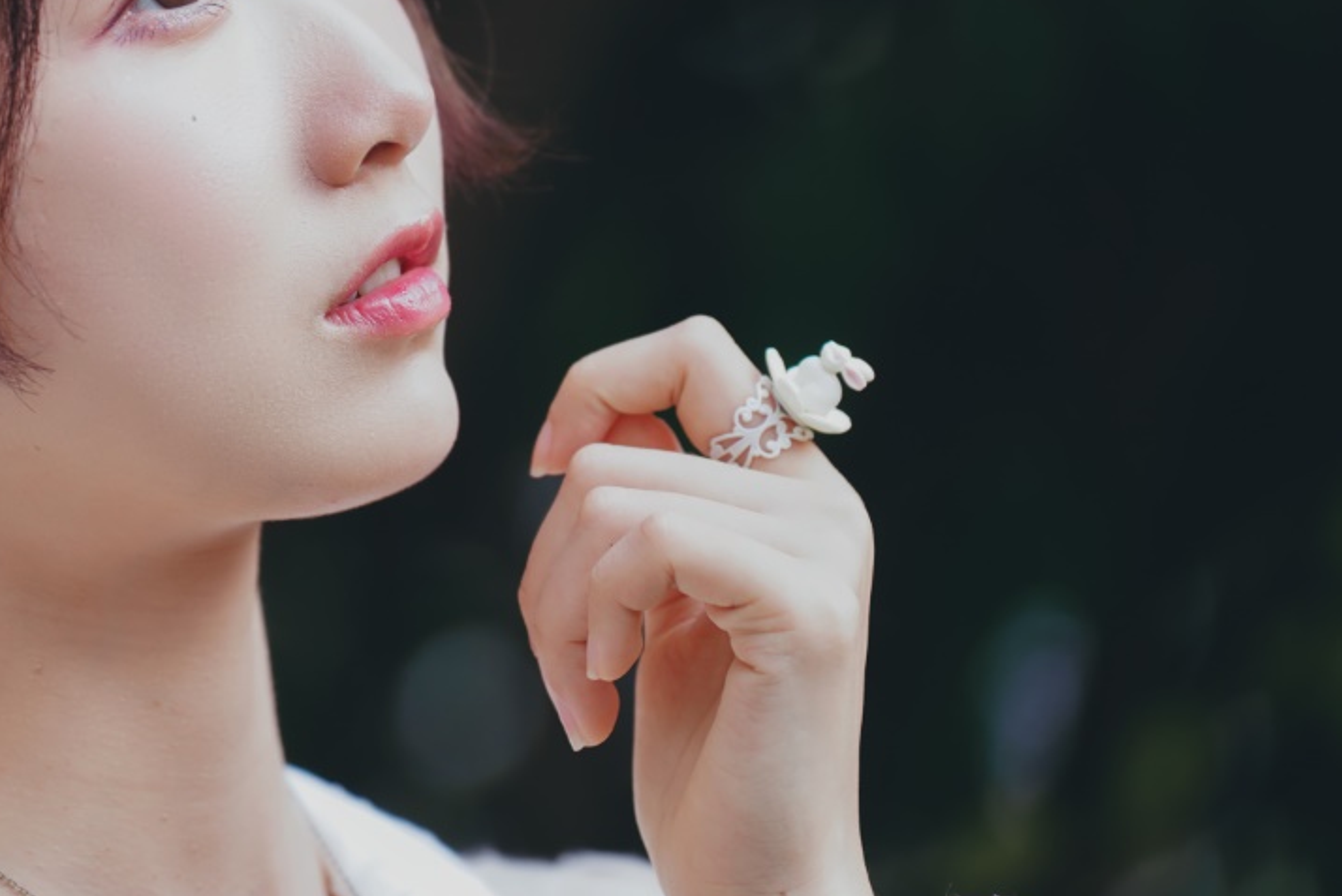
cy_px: 225
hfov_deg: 7.0
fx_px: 10966
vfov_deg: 4.7
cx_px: 66
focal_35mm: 294
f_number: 2.8
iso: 400
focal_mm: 150
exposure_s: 1/500
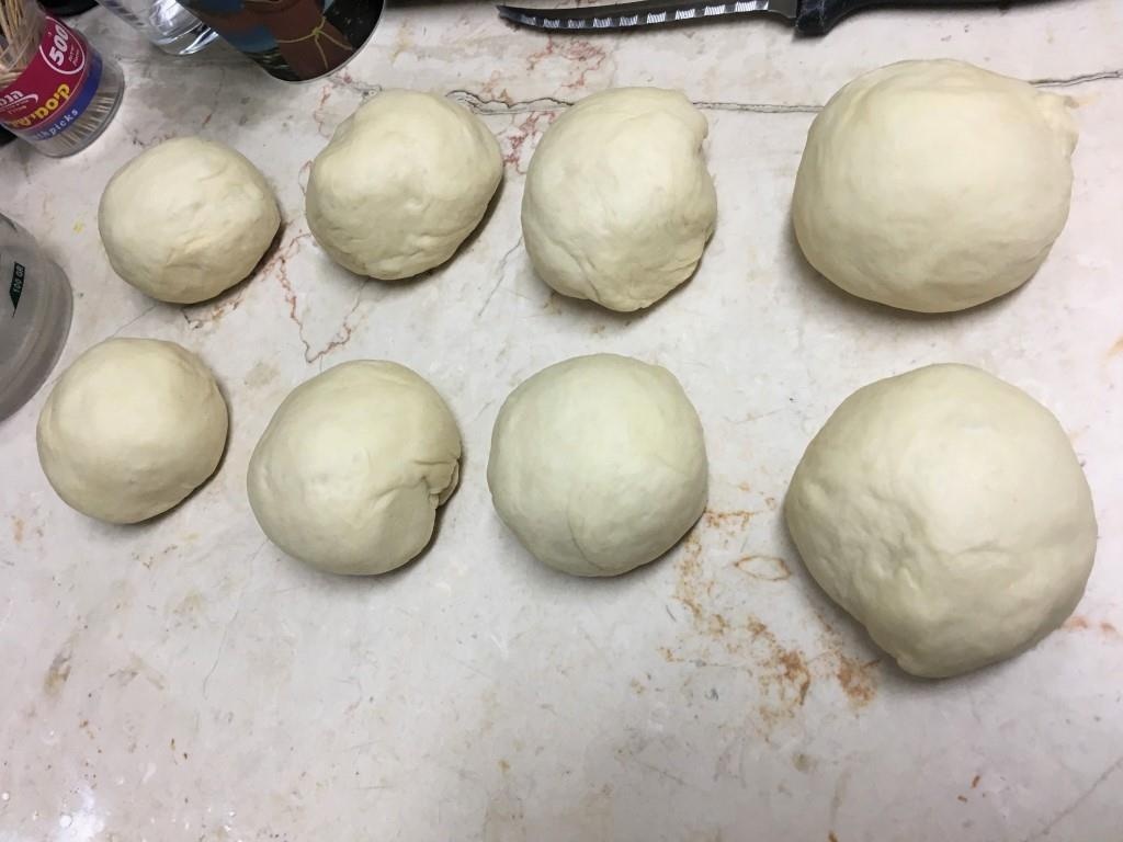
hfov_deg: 61.7
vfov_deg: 48.2
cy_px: 421
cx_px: 562
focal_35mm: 29
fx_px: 941
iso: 50
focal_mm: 4.15
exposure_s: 1/33
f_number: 2.2
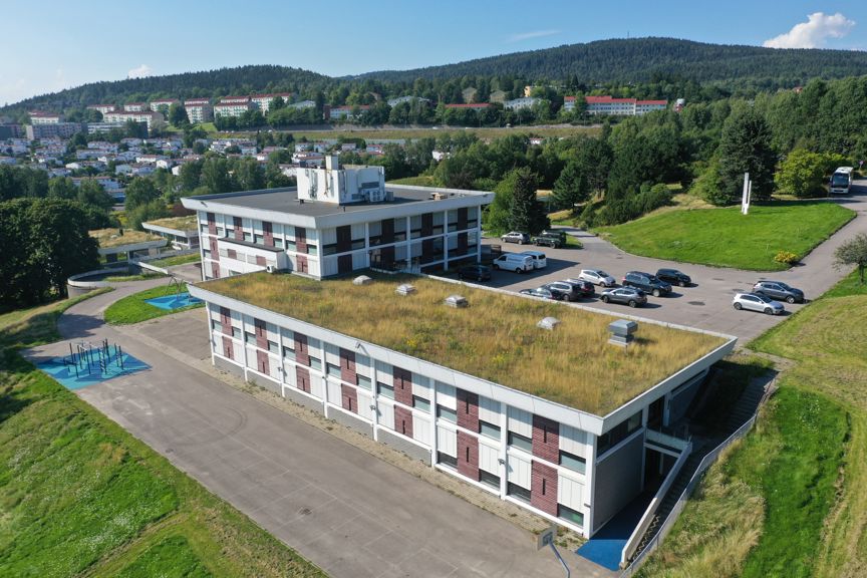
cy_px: 289
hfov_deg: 65.5
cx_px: 434
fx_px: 674
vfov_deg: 46.4
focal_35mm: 28
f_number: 5.6
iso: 100
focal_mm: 10.26
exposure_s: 1/500
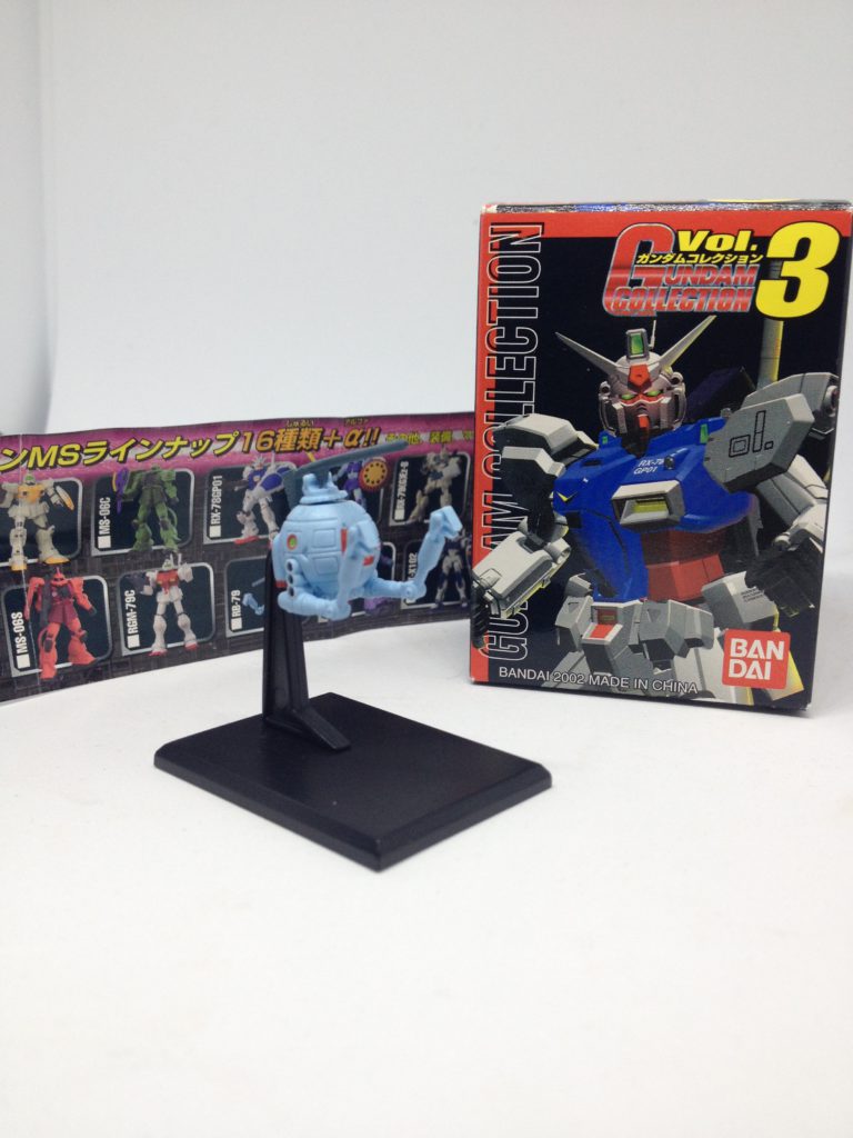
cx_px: 426
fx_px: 1150
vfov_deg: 52.6
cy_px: 569
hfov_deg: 40.7
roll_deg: +0.6
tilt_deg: -14.0
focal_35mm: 35
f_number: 2.4
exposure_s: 1/60
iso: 50
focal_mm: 4.28
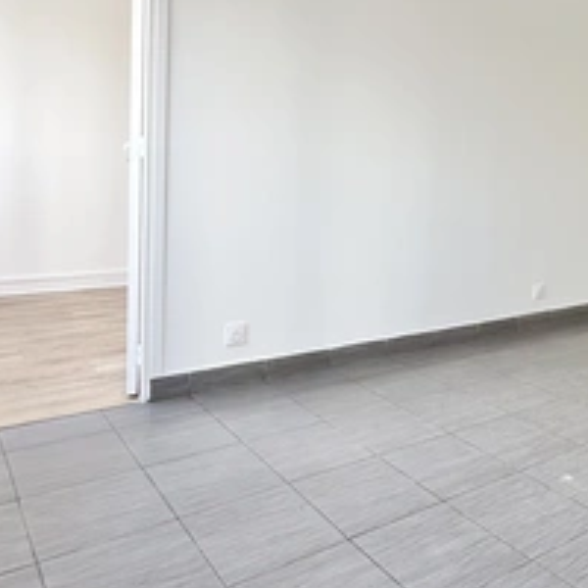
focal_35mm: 33
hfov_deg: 48.8
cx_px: 398
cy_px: 203
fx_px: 634
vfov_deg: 49.0
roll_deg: -2.2
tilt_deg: -3.0
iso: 50
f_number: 2.2
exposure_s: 1/99
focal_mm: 2.22
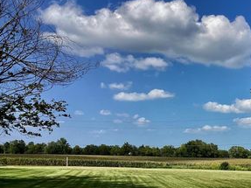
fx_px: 391
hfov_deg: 34.0
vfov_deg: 26.8
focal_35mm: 54
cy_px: 126
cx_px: 217
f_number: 2.4
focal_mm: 3.3
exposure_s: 1/1538
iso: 25
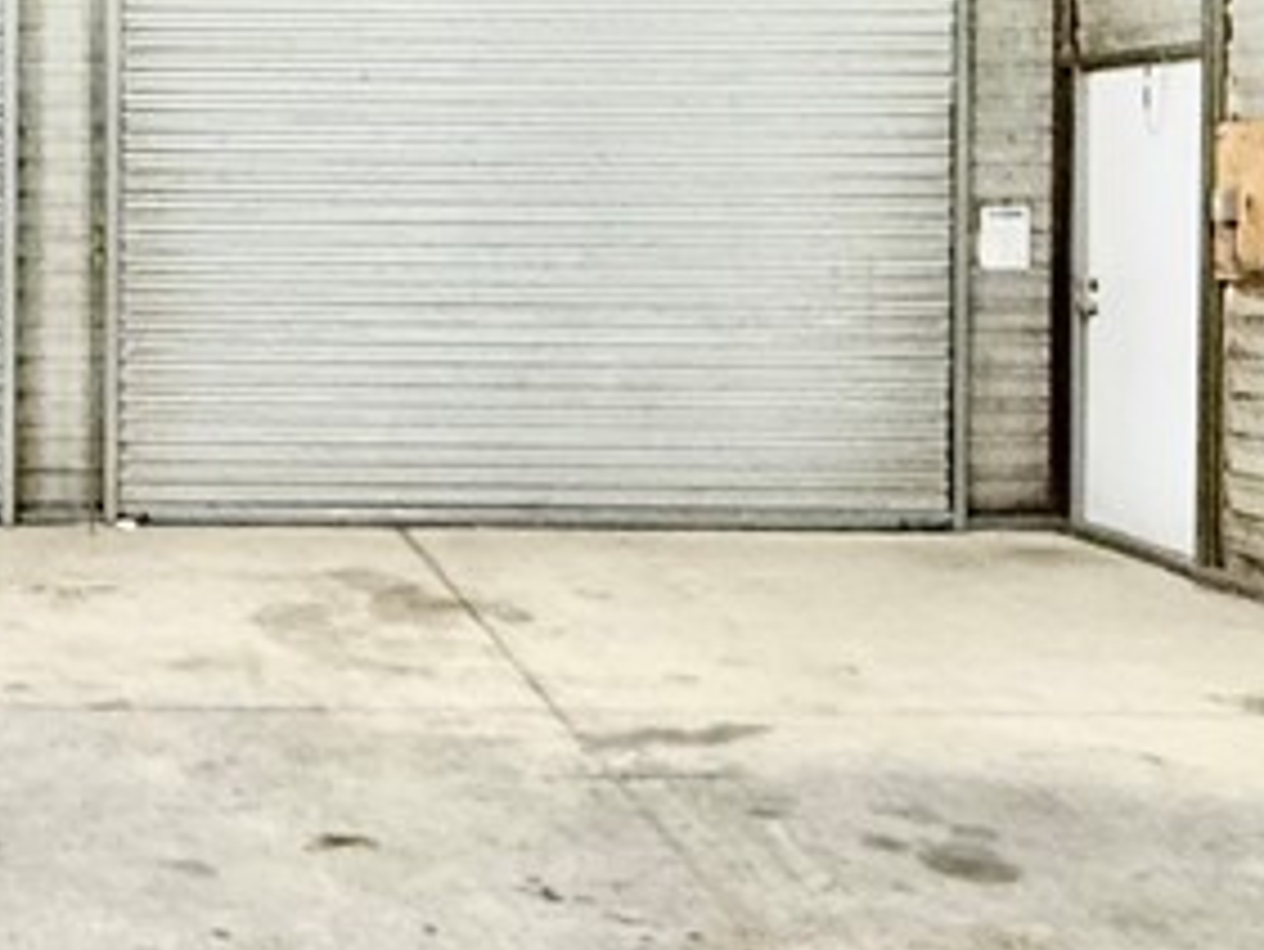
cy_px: 207
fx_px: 1863
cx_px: 81
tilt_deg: -0.2
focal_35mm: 51
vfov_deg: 28.1
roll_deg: -0.6
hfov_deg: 34.9
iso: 500
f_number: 2.2
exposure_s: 1/60
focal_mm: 2.22
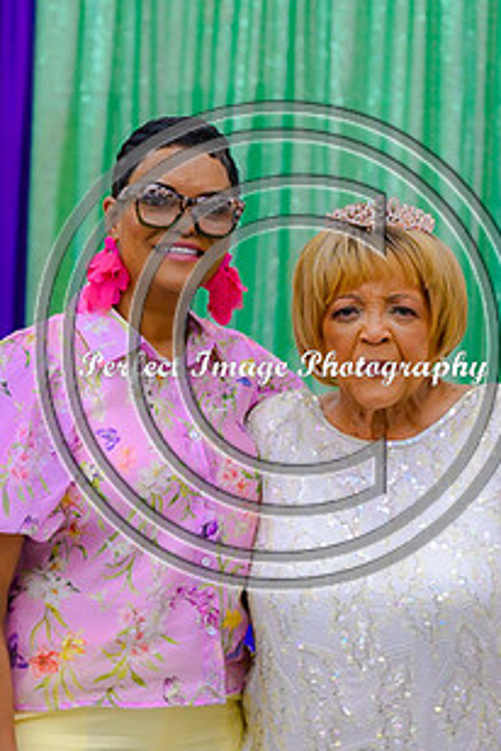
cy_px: 365
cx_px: 260
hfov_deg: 9.0
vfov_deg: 13.4
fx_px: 3194
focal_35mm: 153
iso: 360
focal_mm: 70
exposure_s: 1/100
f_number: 2.8
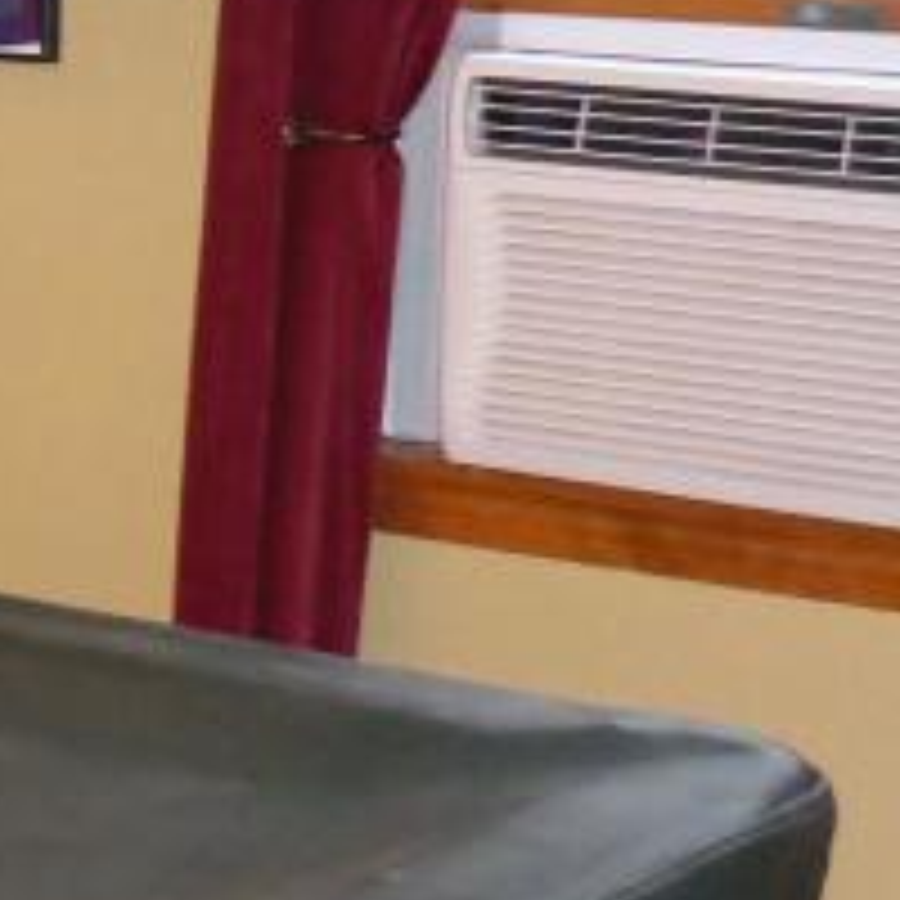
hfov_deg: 11.9
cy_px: 76
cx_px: -1040
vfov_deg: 13.6
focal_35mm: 127
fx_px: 3736
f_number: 3.3
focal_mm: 4.9
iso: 1000
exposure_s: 1/60
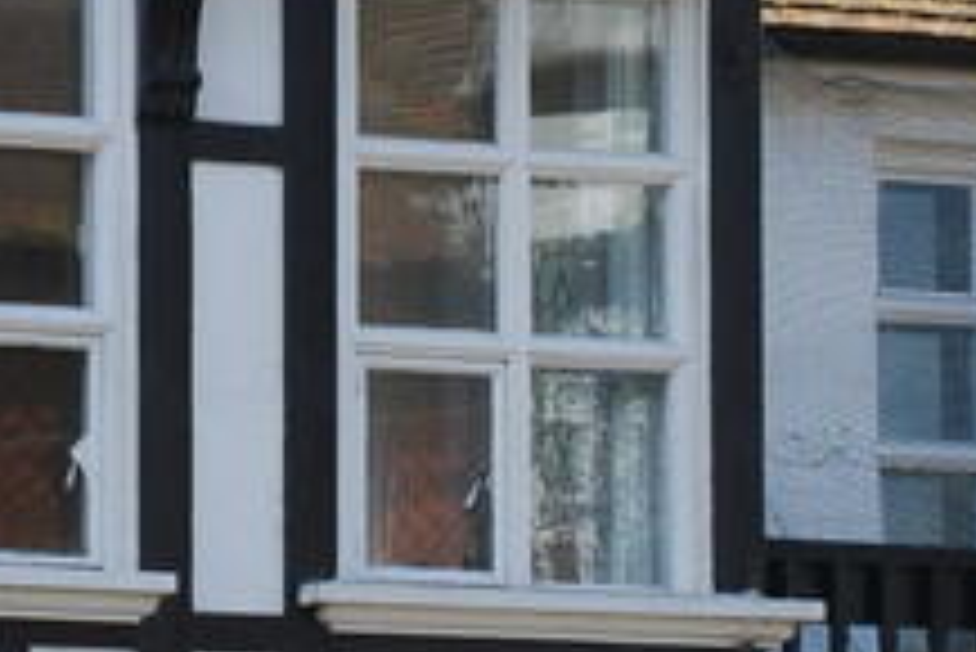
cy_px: 74
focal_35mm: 389
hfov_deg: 5.3
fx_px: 10563
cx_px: 31
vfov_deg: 3.5
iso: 100
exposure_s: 1/125
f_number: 8
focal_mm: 55
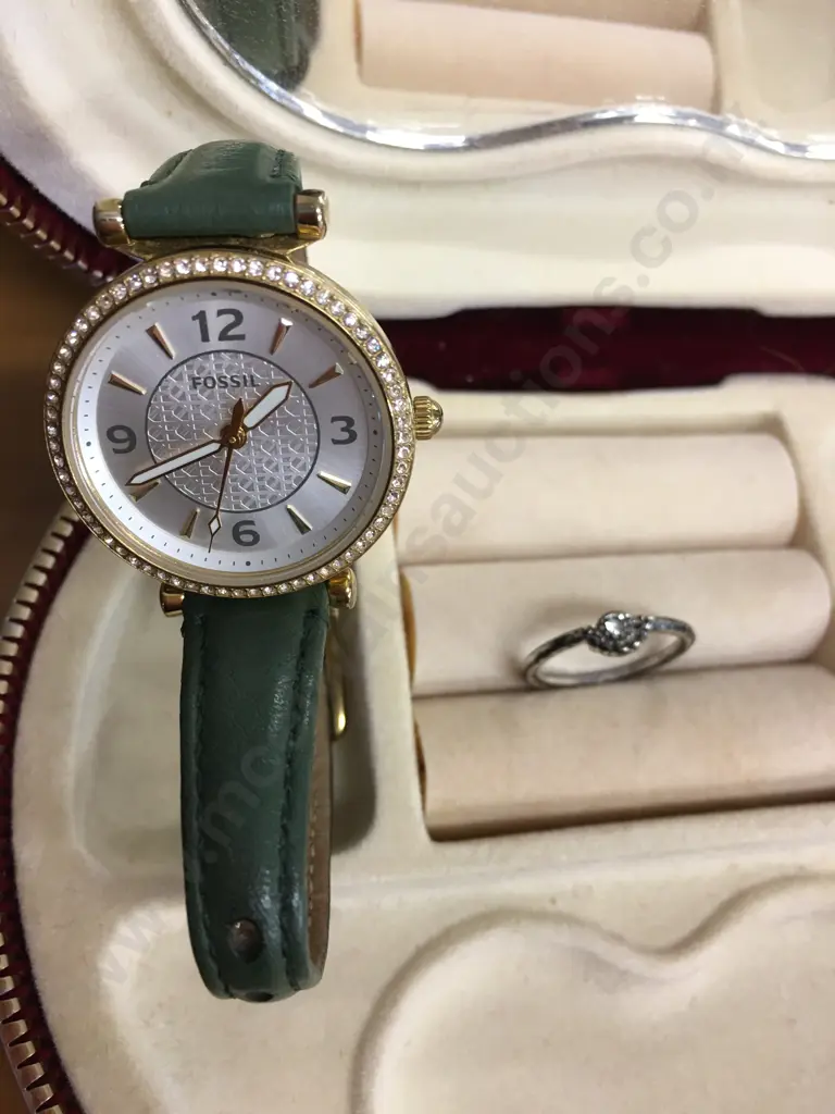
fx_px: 933
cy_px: 557
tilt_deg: -68.3
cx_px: 418
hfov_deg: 48.2
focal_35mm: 29
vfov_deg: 61.7
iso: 40
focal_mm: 4.15
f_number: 2.2
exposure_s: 1/17
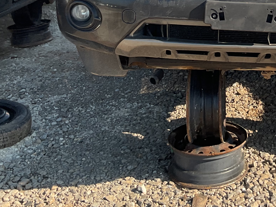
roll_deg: +0.8
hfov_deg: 25.1
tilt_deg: -8.8
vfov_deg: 18.7
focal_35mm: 75
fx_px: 598
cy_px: -37
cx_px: 253
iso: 16
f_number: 1.8
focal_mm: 3
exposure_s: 1/1144
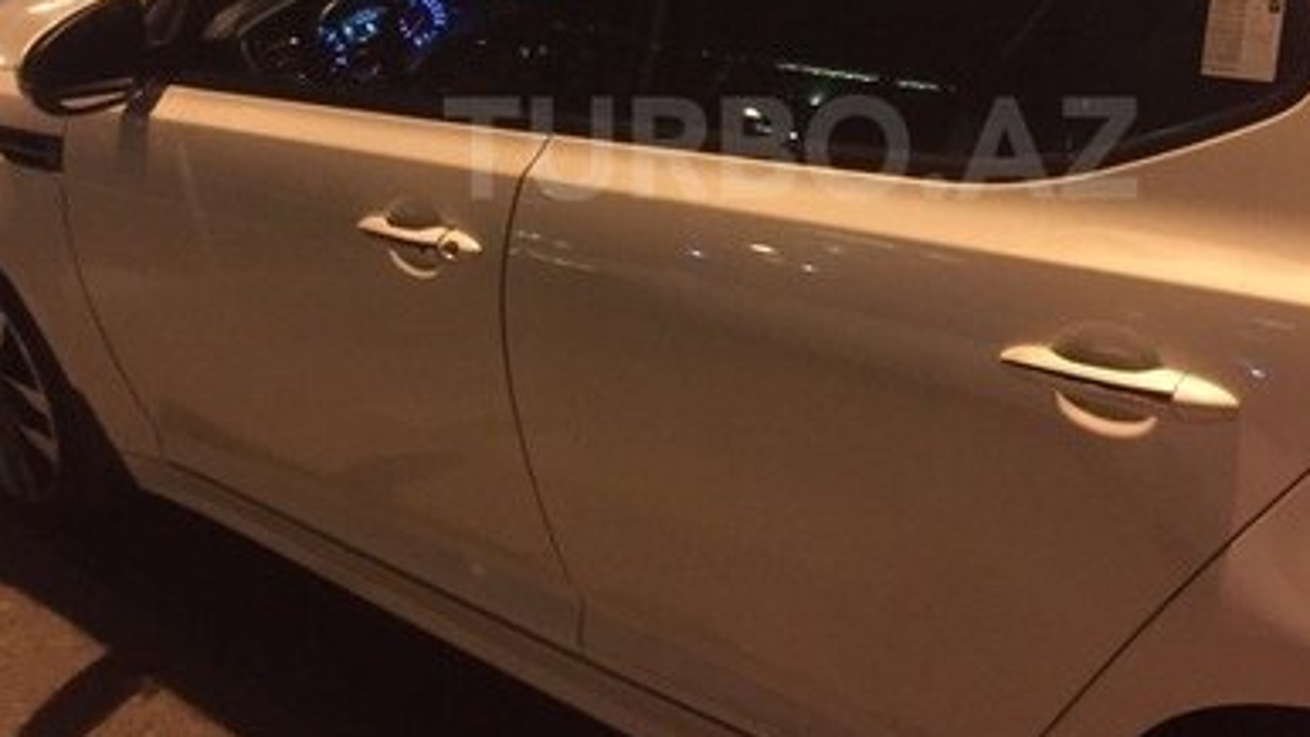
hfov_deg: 38.3
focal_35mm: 54
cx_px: 791
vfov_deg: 21.9
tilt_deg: -18.2
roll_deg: +10.0
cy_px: 148
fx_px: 1875
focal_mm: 4.15
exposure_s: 1/20
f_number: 2.2
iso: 250
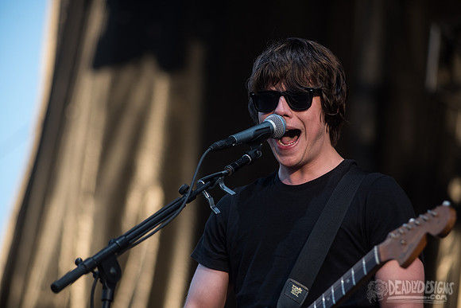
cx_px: 230
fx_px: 2049
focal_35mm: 160
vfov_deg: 8.6
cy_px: 154
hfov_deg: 12.8
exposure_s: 1/1000
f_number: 4
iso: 320
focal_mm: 160
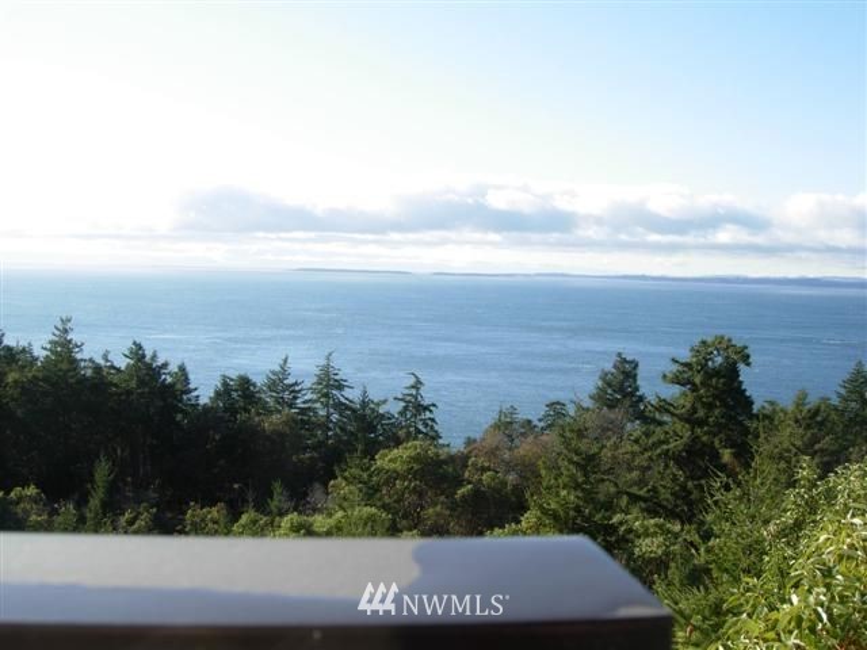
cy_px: 325
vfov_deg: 39.7
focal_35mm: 36
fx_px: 902
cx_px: 434
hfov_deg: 51.4
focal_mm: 7.5
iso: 50
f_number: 4.8
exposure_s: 1/222
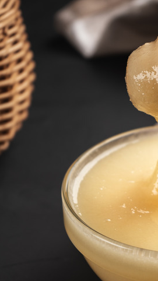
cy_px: 174
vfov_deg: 15.7
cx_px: 125
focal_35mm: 137
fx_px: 1021
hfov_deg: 8.8
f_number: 5.6
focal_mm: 70
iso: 80
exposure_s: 1/160
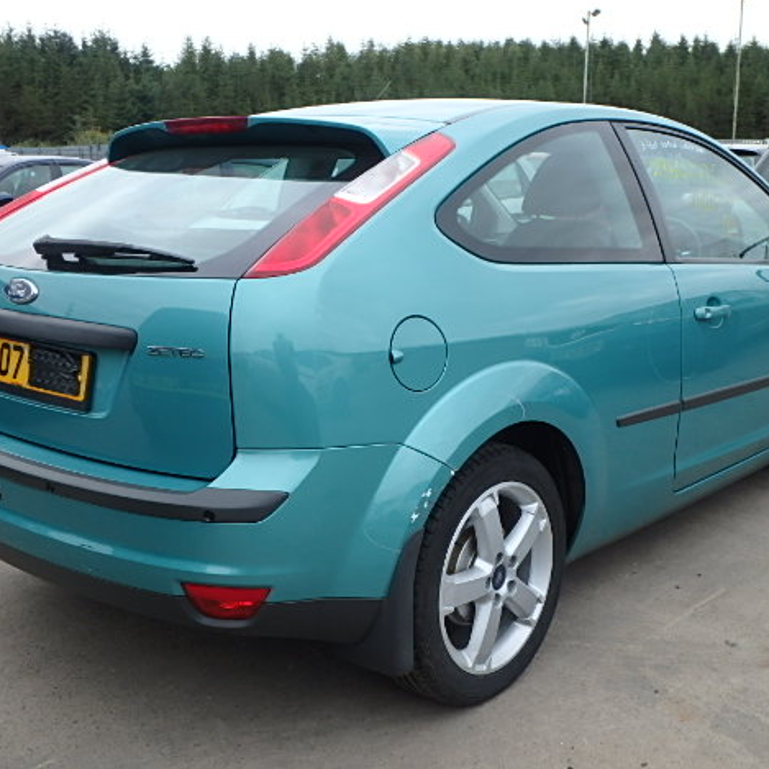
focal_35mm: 41
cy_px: 377
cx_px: 416
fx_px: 1030
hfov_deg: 40.9
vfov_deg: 40.9
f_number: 4.9
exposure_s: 1/125
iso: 125
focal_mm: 6
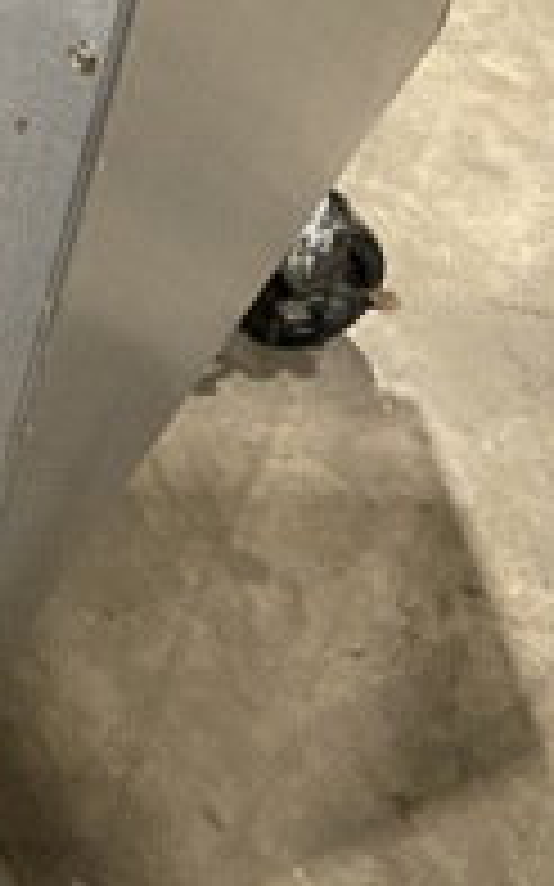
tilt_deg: -23.0
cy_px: -591
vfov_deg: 16.1
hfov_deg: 10.3
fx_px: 2756
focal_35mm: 114
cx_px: -680
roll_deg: -6.8
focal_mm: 4.25
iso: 500
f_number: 1.8
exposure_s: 1/53
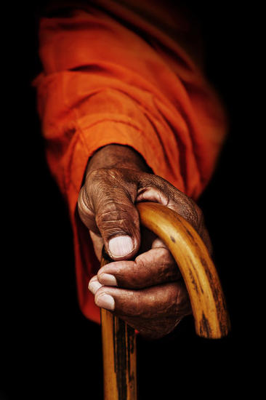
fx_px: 2108
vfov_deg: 10.8
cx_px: 133
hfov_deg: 7.2
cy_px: 200
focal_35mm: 190
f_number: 11
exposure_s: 1/320
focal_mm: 190
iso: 640
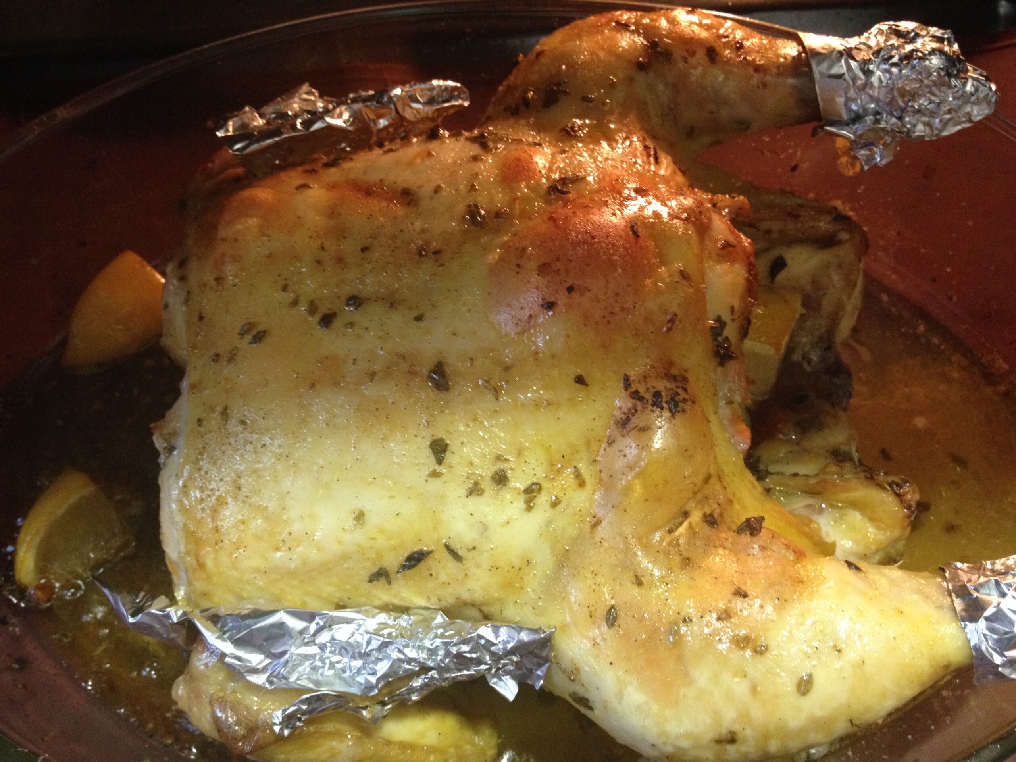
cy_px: 381
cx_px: 508
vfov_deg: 40.7
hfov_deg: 52.6
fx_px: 1027
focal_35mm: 35
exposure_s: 1/20
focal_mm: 4.28
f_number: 2.4
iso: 250
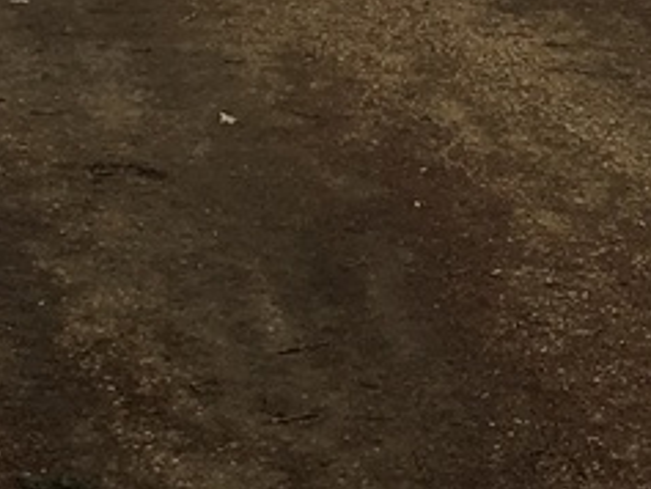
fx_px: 3312
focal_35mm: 176
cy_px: -615
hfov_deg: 11.2
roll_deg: +2.0
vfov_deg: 7.9
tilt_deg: +1.5
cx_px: 426
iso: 25
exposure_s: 1/1425
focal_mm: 4.15
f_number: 2.2
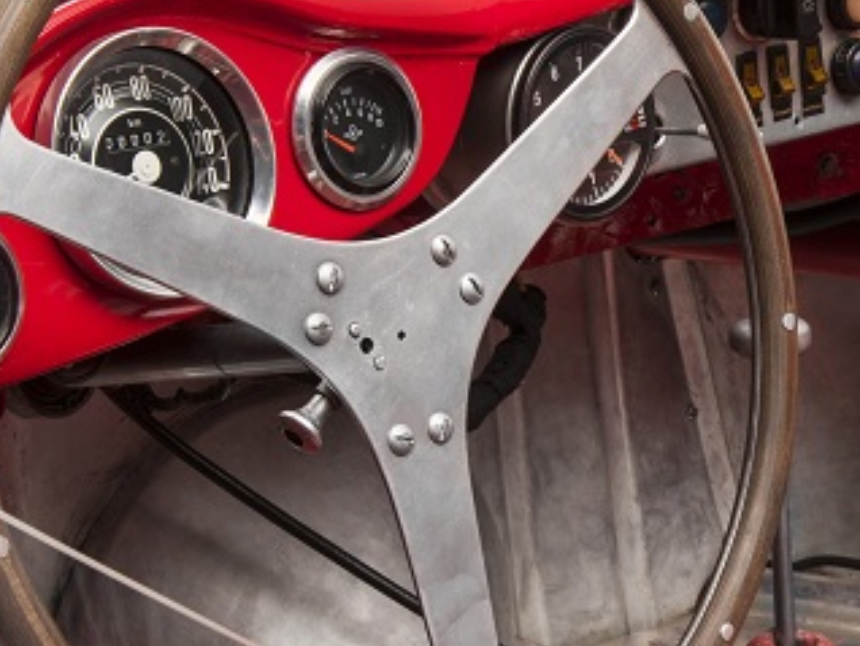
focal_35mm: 130
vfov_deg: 11.4
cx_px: 617
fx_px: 3232
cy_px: 480
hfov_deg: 15.1
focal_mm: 42
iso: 100
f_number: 16
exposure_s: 2
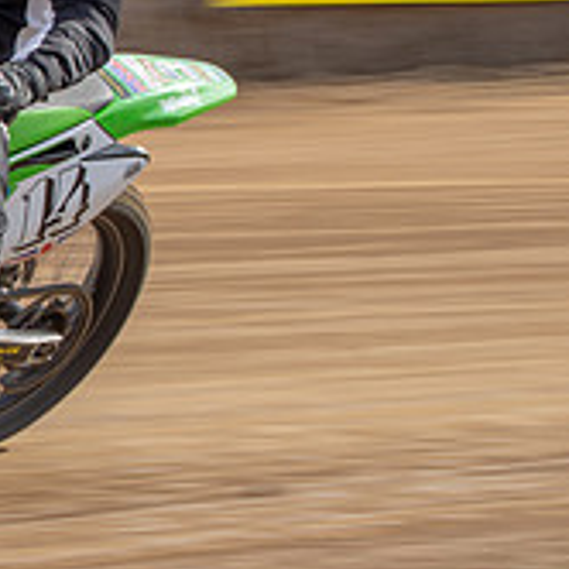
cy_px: 50
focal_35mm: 315
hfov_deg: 5.5
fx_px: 5858
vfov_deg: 5.6
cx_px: -332
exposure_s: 1/100
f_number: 13
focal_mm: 66
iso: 100
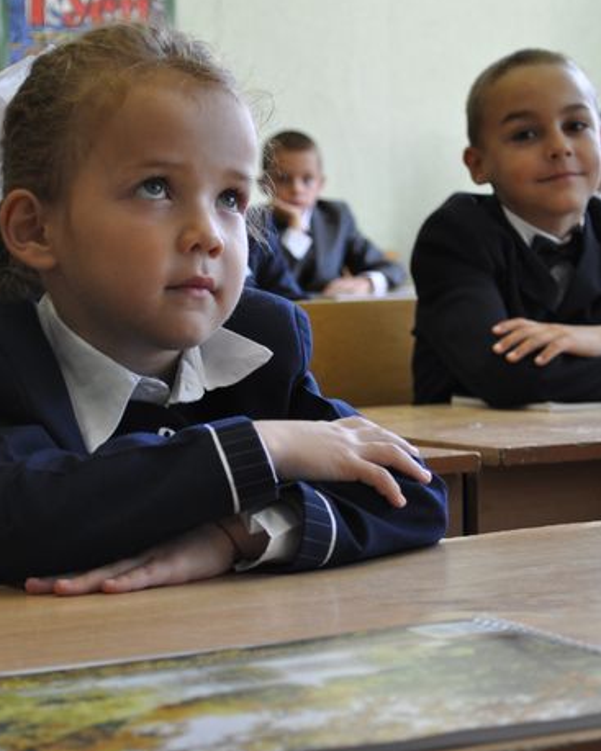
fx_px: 2151
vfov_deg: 19.8
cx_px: 234
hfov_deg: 15.9
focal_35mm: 97
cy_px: 371
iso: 640
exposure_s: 1/60
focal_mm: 45
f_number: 5.3
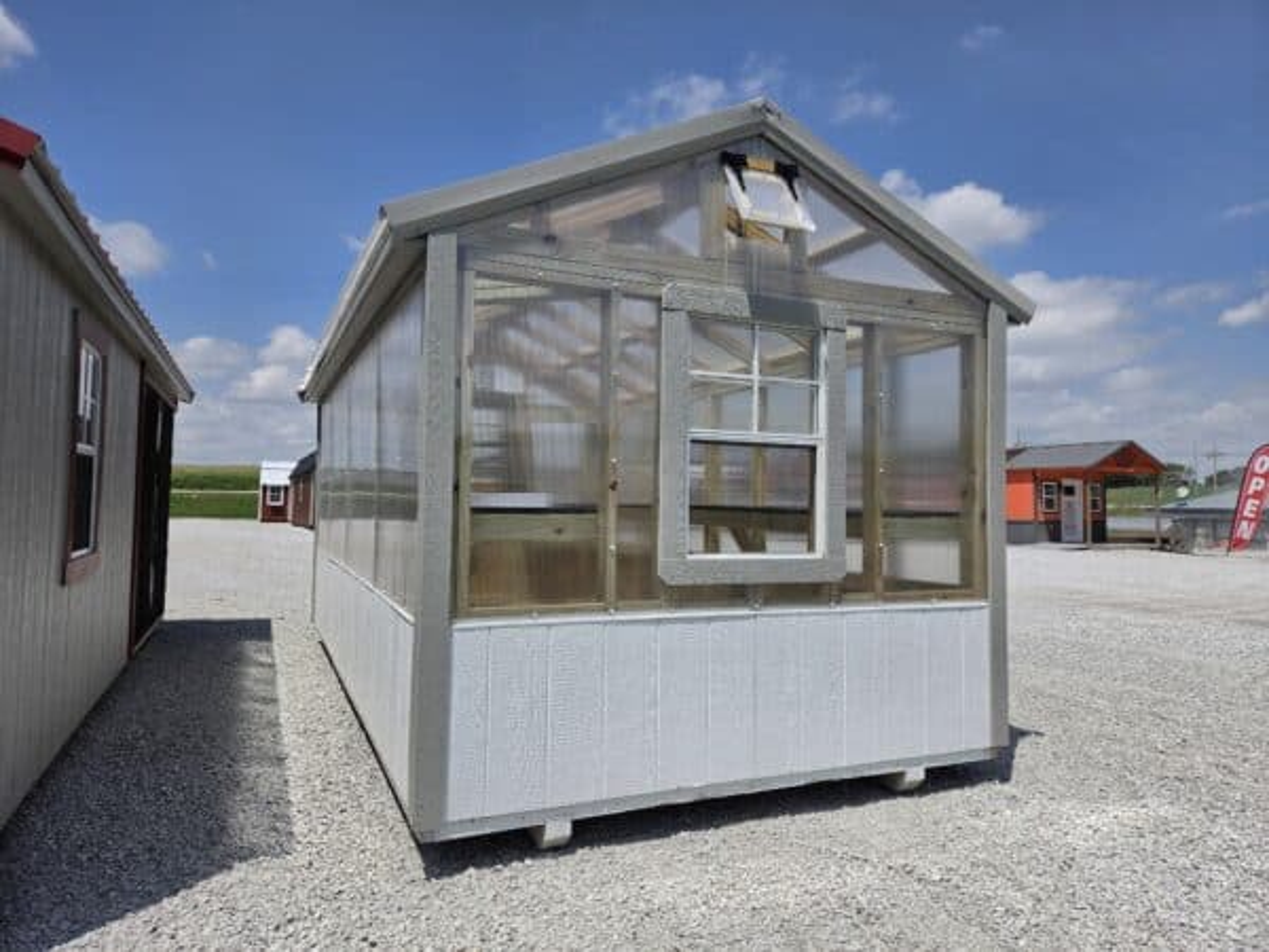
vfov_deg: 58.9
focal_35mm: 23
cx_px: 634
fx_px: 843
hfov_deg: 73.9
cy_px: 476
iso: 80
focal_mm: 5.4
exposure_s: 1/7734
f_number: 1.8
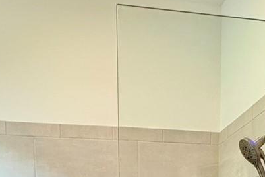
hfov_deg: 34.5
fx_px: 427
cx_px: 127
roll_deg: -0.1
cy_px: 336
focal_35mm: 58
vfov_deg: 17.8
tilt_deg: -7.8
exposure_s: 1/120
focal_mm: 2.22
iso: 250
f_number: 2.2
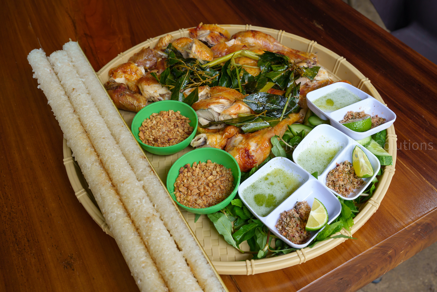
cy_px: 146
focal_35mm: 35
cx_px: 218
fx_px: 425
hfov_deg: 54.4
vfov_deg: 37.8
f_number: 8
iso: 800
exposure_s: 1/200
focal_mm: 35
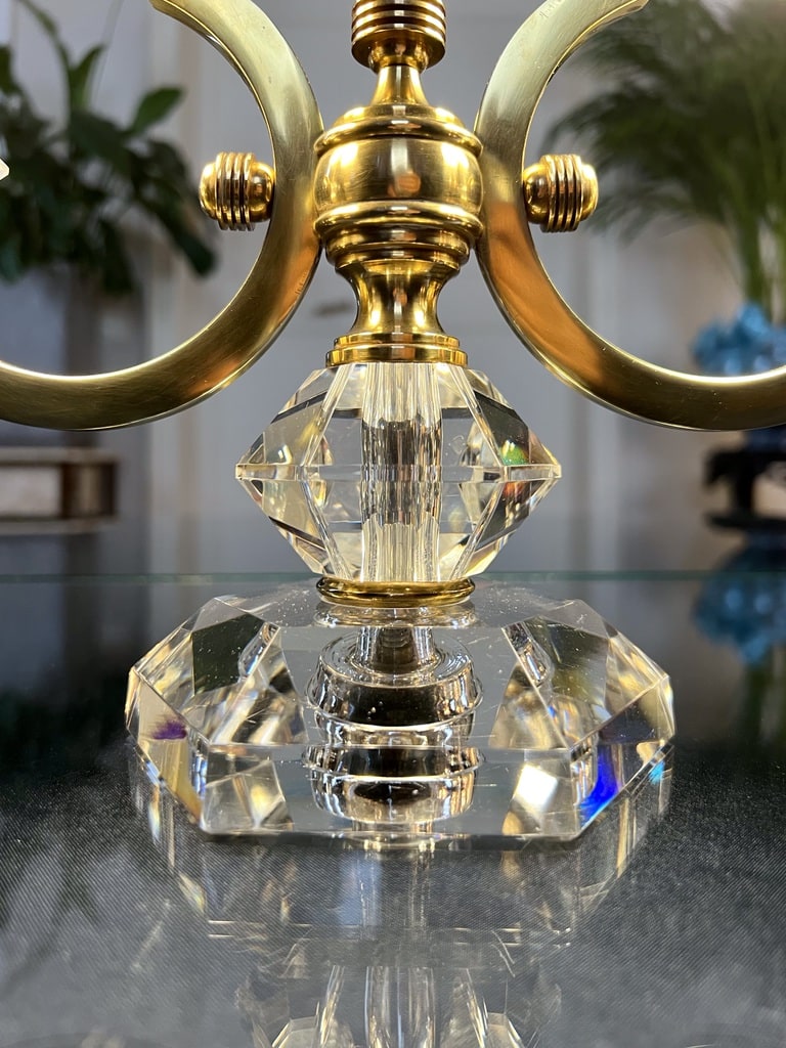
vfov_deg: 67.3
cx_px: 393
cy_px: 524
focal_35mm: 26
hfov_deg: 53.1
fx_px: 787
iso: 125
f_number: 1.5
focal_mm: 5.7
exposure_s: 1/50
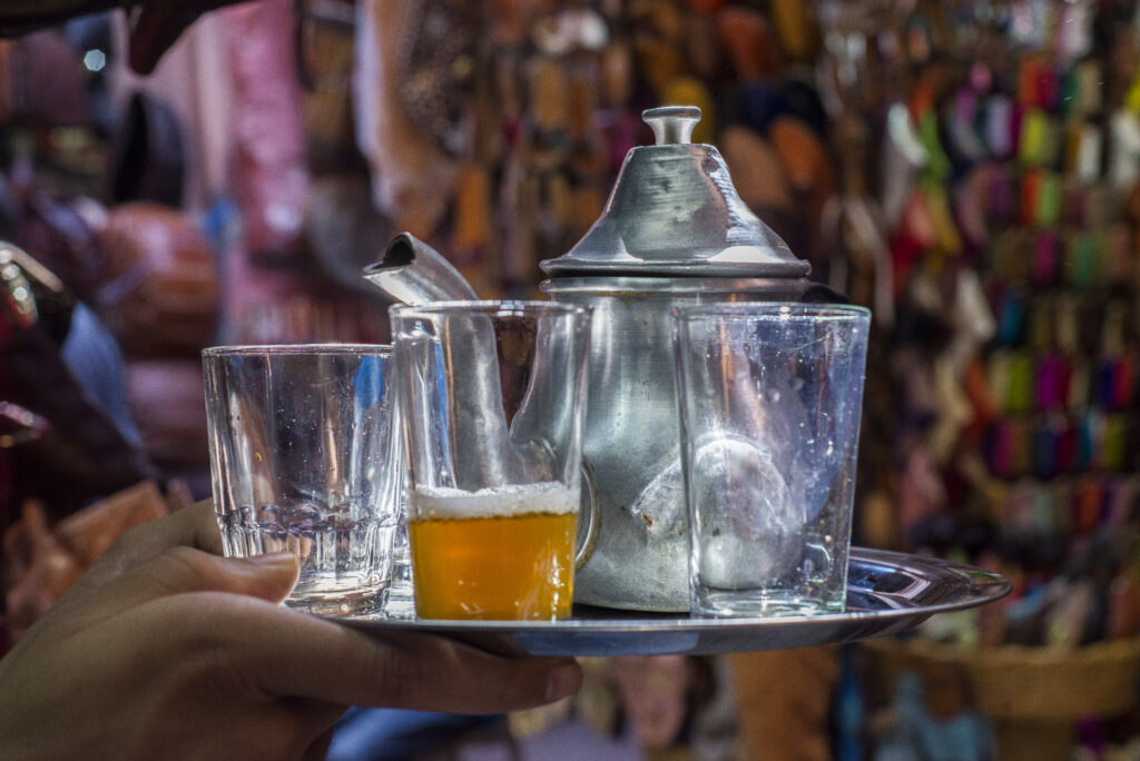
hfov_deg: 39.6
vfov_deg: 27.0
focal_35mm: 50
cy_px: 380
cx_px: 570
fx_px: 1584
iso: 1250
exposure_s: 1/80
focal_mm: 50
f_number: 7.1
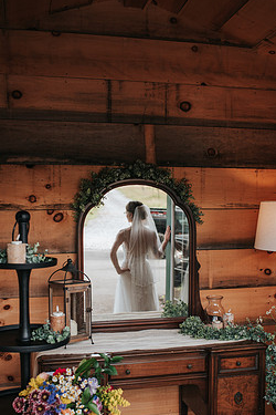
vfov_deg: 46.2
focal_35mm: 42
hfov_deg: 31.9
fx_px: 483
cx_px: 139
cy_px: 242
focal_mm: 35
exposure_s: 1/800
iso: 640
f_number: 3.2
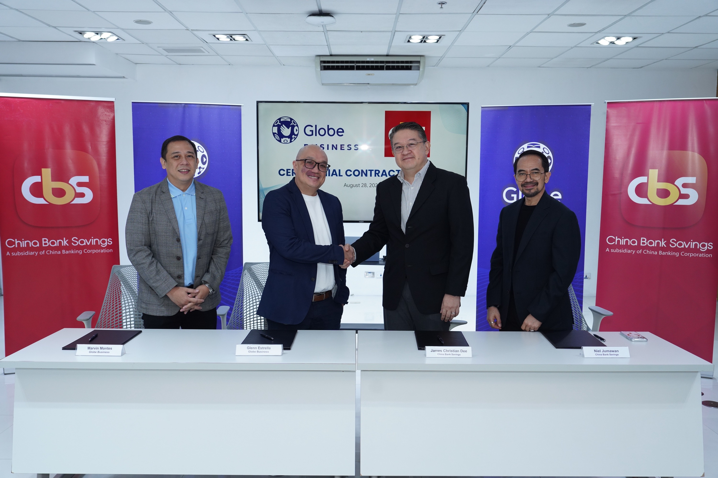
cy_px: 239
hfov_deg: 60.3
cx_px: 359
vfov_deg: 42.3
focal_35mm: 31
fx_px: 618
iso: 1000
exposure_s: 1/160
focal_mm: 31
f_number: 4.5
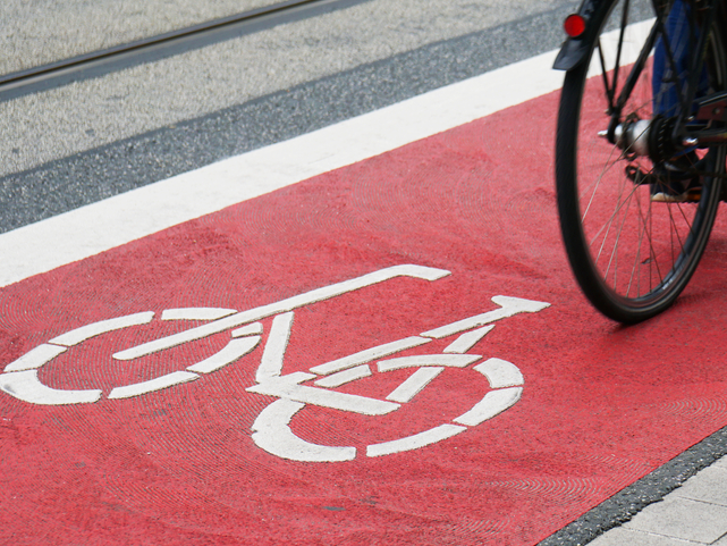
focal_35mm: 142
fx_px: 2978
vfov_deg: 10.5
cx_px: 462
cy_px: 253
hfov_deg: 13.9
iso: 100
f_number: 4.5
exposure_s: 1/200
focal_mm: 63
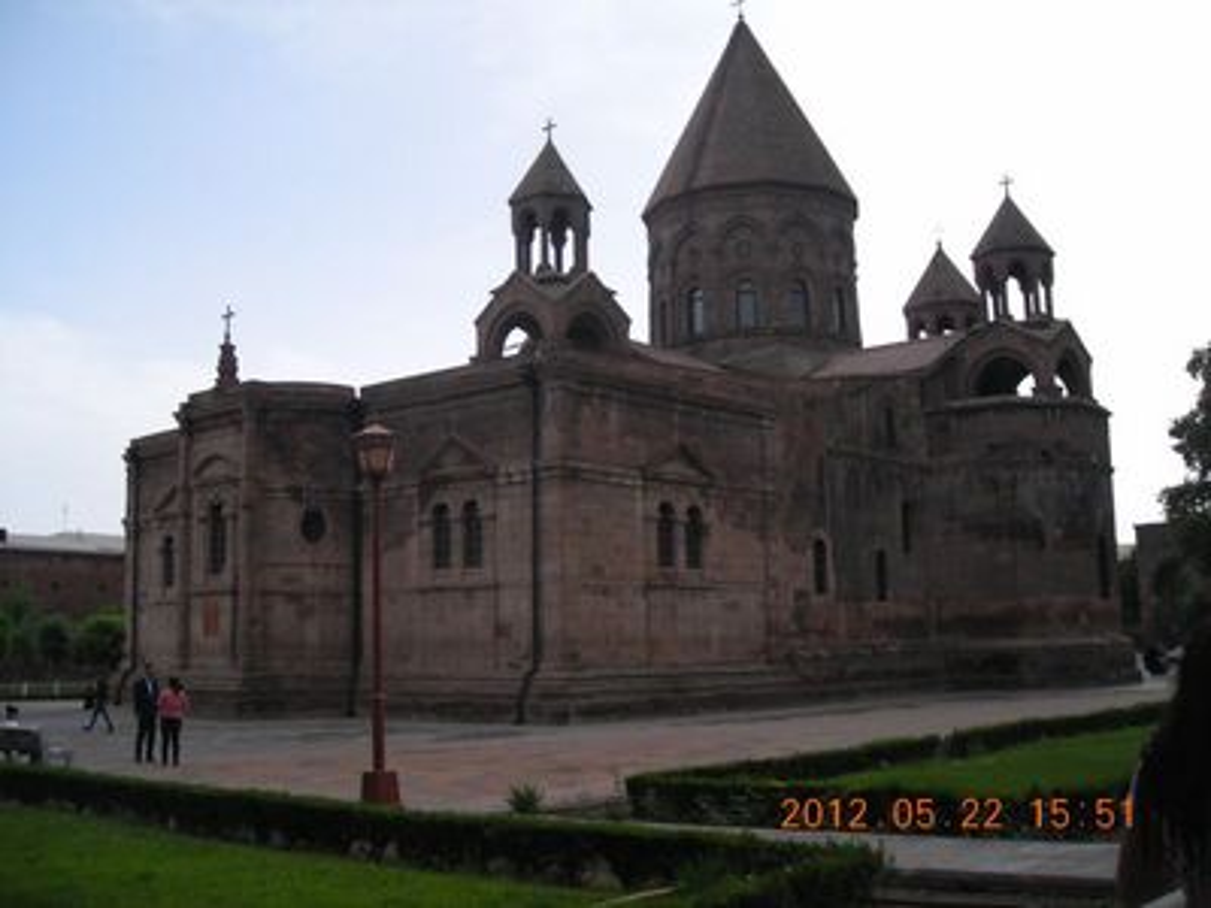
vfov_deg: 37.7
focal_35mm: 38
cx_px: 606
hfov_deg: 49.0
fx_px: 1329
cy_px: 454
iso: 50
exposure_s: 1/193
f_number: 6.4
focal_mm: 6.3
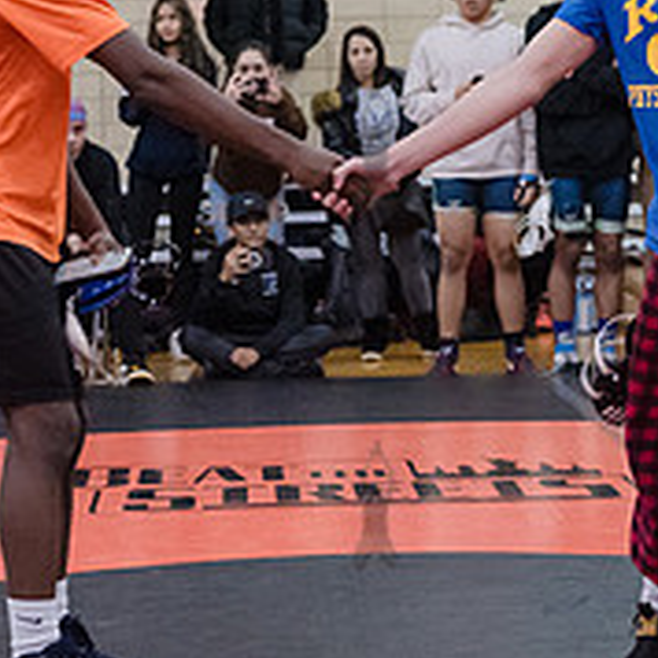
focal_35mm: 133
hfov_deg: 13.1
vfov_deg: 13.1
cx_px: 373
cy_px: 146
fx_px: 2860
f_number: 3.2
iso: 8000
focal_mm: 48
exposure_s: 1/200
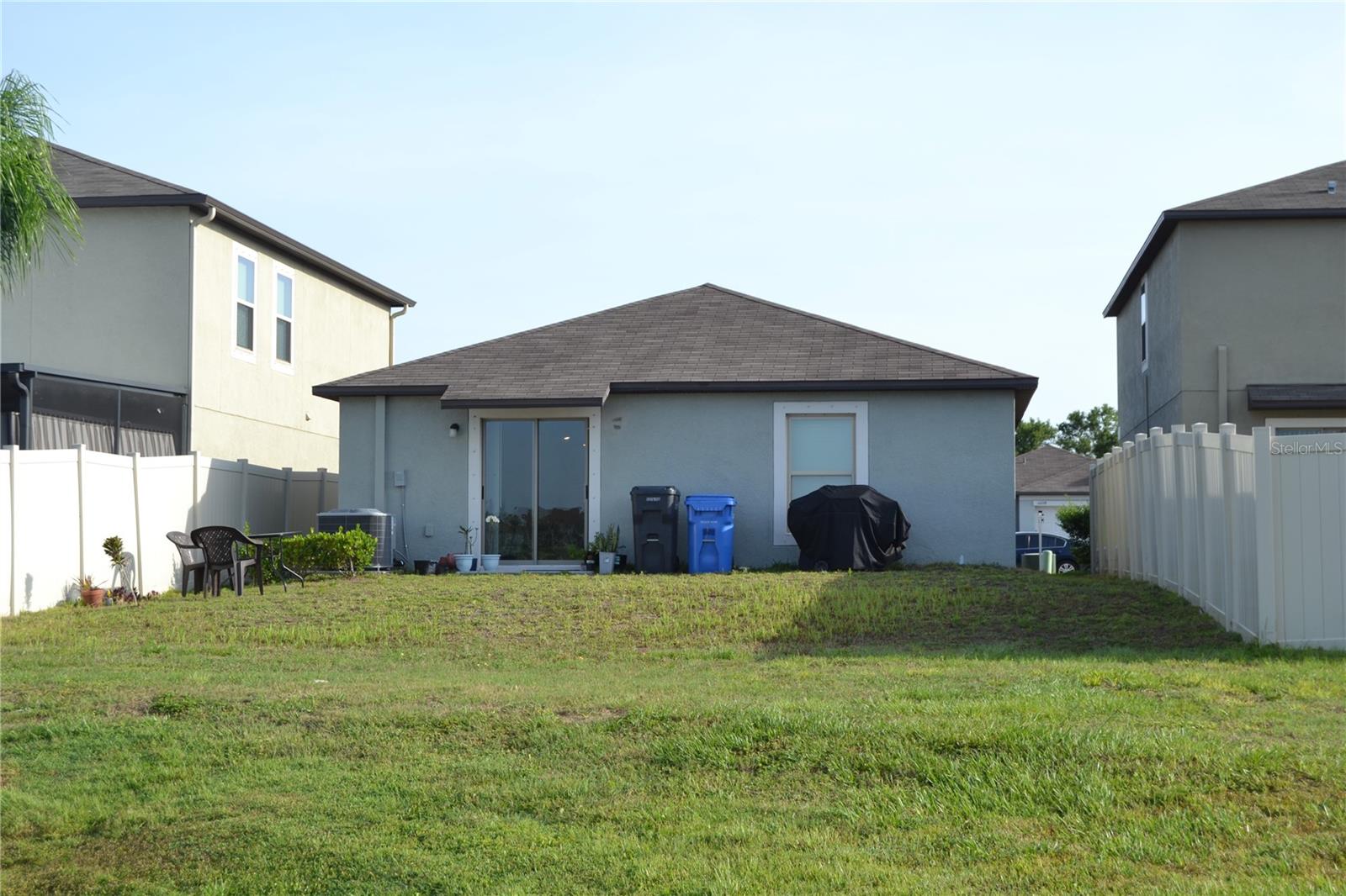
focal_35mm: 52
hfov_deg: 37.9
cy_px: 448
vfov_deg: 25.7
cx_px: 673
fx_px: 1962
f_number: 8
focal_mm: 35
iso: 100
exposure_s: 1/160
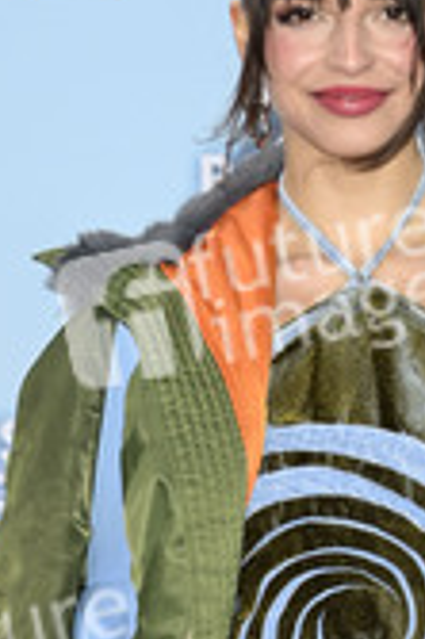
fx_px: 5181
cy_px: 490
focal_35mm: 292
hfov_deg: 4.7
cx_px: 364
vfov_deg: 7.1
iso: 640
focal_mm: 122
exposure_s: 1/250
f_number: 5.6
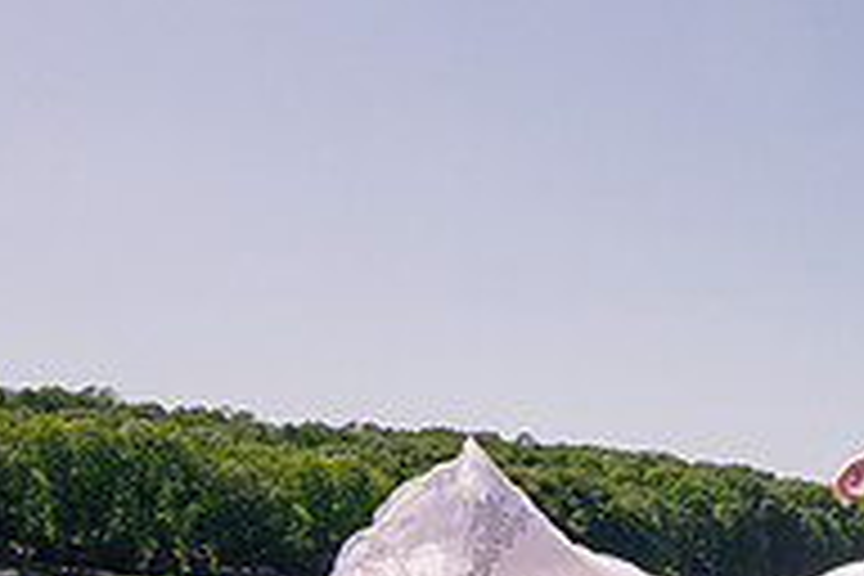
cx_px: 1001
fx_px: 1896
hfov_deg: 23.7
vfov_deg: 17.3
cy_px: 320
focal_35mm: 79
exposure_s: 1/1000
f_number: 9
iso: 250
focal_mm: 19
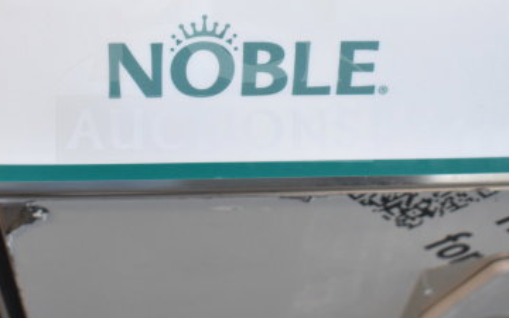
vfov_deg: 19.8
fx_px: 900
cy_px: 50
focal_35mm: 65
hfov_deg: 31.5
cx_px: 213
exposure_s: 1/40
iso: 720
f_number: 4
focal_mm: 25
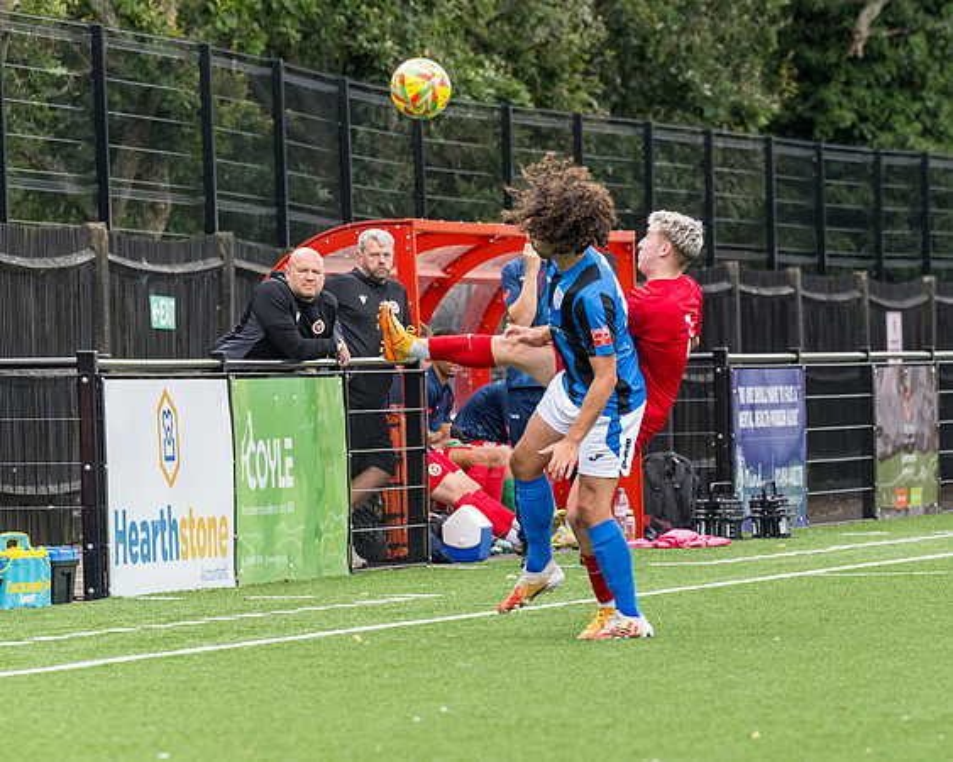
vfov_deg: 3.9
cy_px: 615
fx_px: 11188
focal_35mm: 397
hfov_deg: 4.9
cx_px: 843
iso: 800
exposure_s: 1/2000
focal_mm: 200
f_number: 5
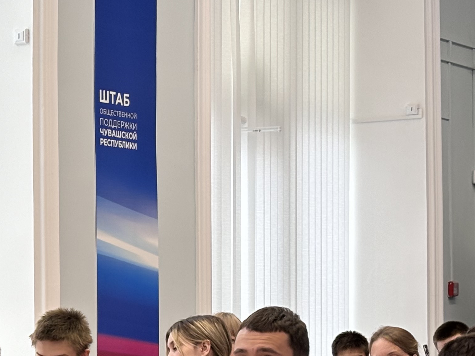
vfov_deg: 10.7
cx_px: -140
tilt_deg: -0.1
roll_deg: -0.1
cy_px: 342
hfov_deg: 13.9
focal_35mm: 137
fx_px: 1880
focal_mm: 5.96
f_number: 1.6
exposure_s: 1/100
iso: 32
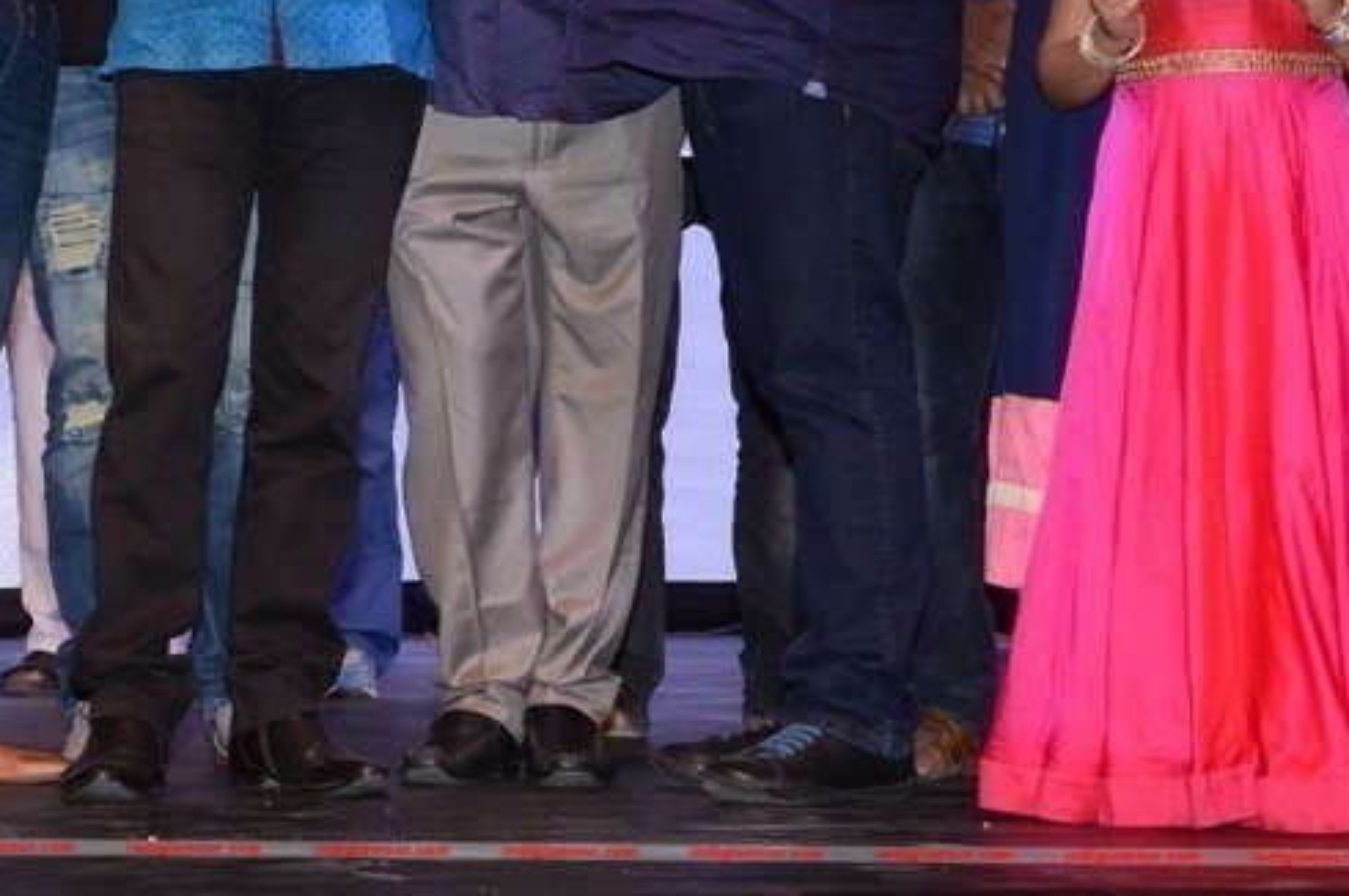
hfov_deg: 15.8
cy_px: -12
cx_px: 192
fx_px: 4798
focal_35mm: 128
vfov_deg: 10.6
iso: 1250
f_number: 7.1
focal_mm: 35
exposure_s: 1/125
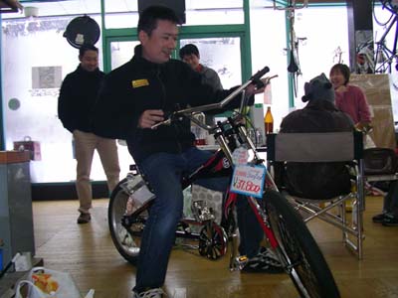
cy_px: 149
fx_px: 437
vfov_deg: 37.7
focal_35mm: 38
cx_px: 199
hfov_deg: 49.0
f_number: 2.9
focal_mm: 6
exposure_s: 1/31.6
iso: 100
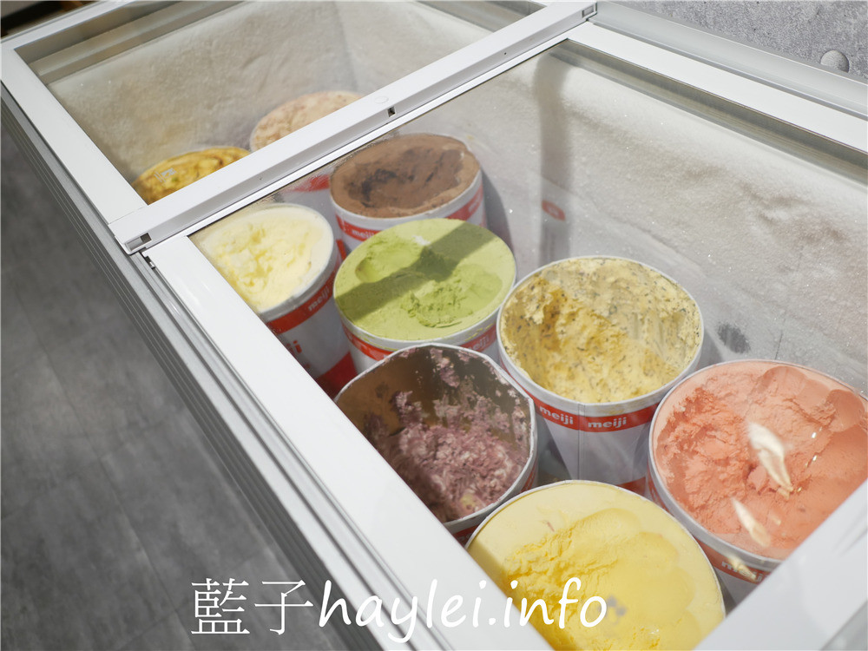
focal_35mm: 30
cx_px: 434
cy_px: 326
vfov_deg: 46.8
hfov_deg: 60.0
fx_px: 752
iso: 320
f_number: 1.7
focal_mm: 15
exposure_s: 1/60
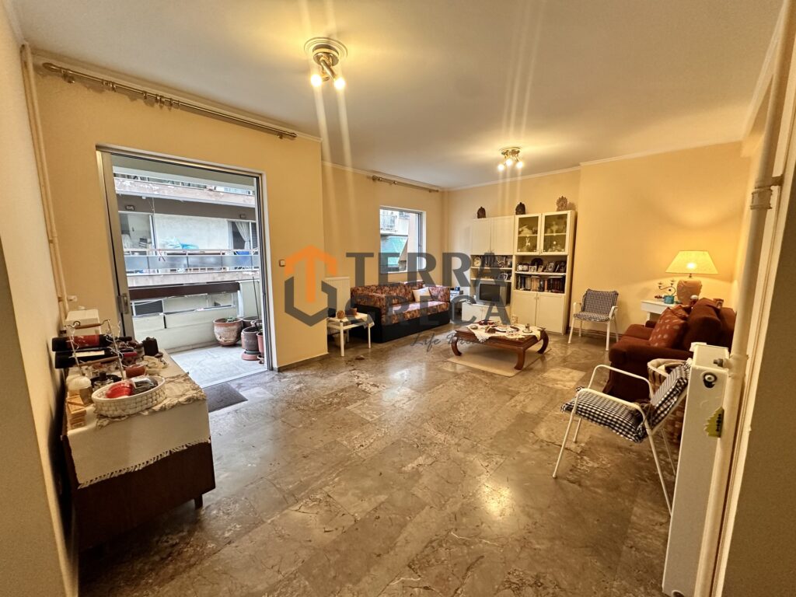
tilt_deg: -8.6
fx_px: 322
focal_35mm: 14
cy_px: 298
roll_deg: +0.1
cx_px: 398
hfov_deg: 102.1
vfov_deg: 85.7
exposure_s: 1/100
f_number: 2.2
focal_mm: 2.22
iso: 320
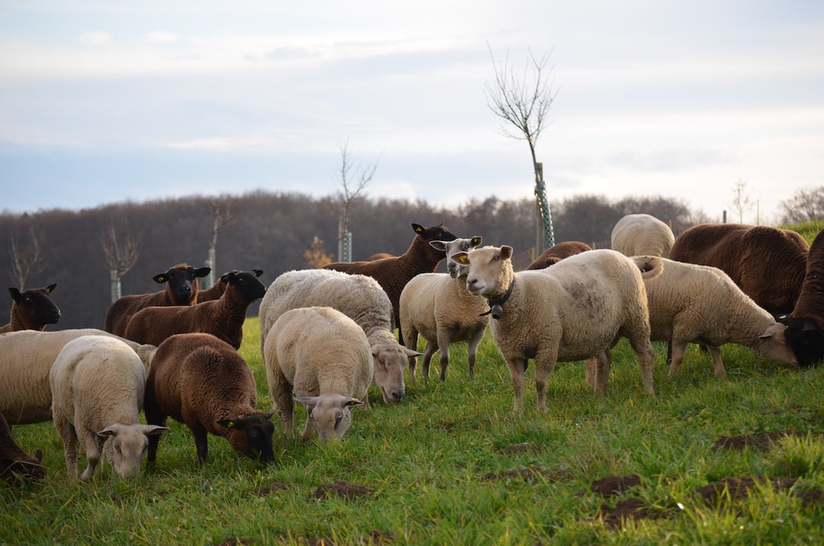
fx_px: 2947
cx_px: 412
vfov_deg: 10.6
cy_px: 273
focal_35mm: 129
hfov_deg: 15.9
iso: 100
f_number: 5.6
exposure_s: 1/200
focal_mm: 86
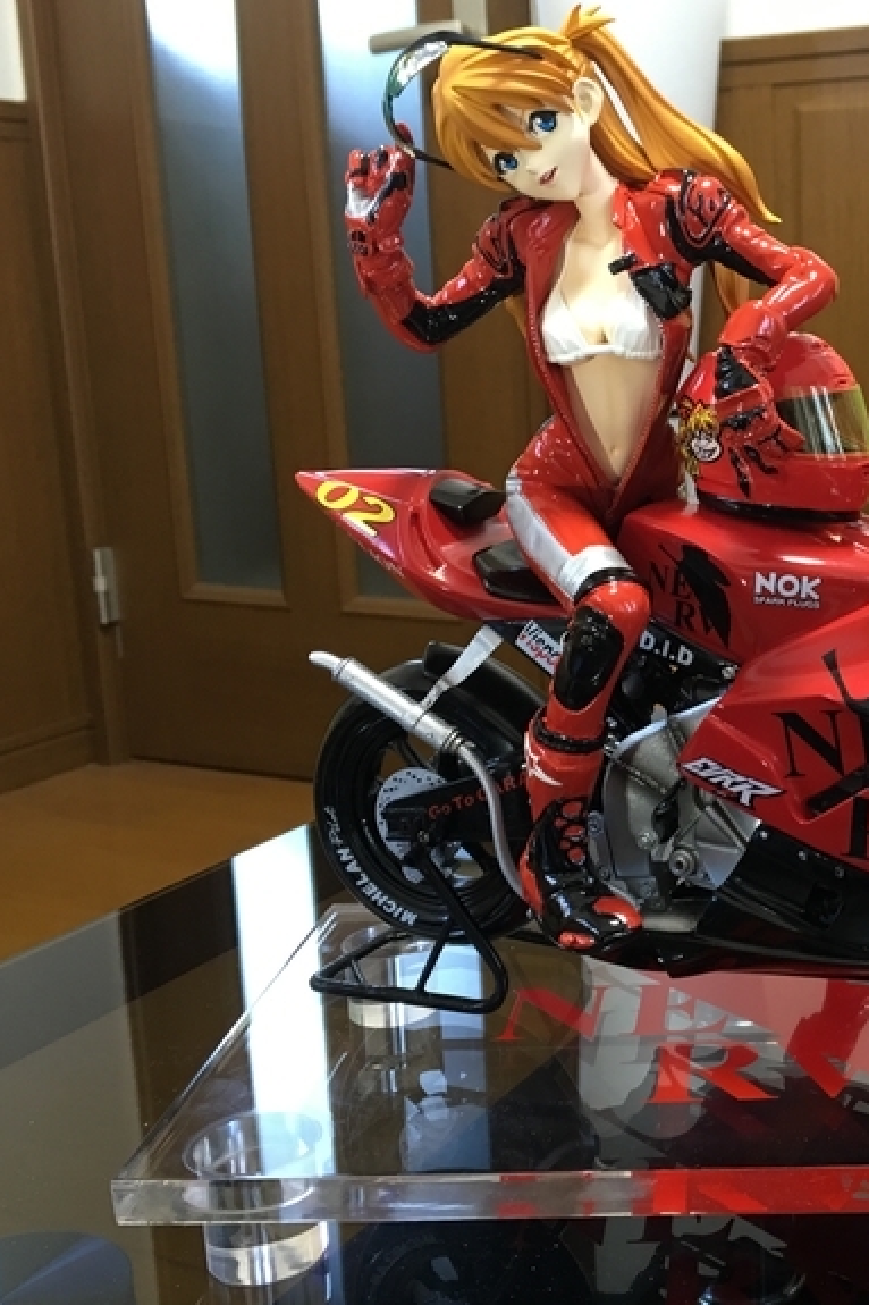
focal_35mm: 42
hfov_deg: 30.2
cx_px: 812
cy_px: 631
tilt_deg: -11.9
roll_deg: +2.0
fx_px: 1522
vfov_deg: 46.4
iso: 64
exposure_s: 1/15
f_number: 2.2
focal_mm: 4.15
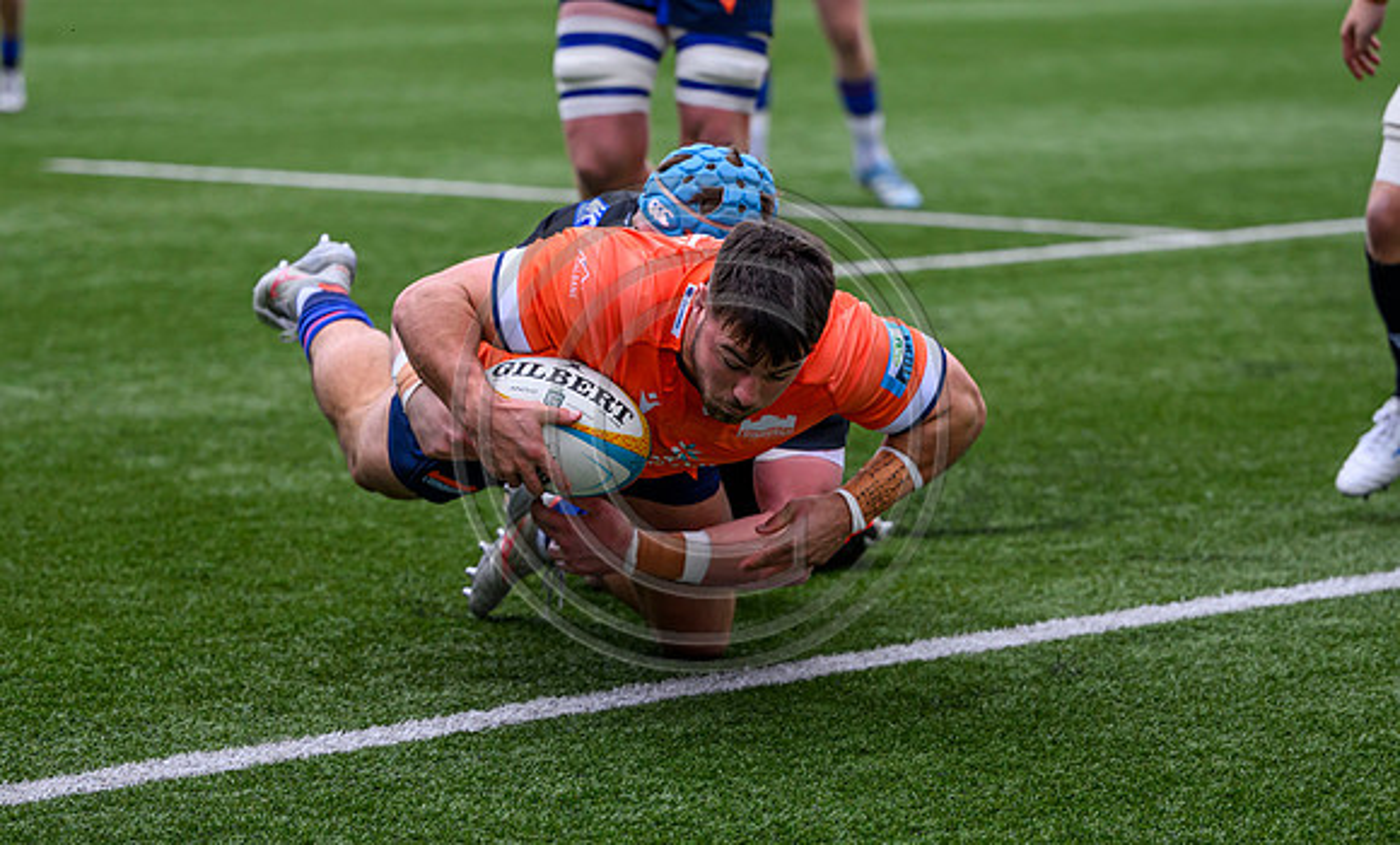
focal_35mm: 174
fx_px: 6572
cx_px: 633
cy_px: 448
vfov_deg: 7.4
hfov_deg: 12.2
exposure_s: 1/800
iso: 640
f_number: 2.8
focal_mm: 115
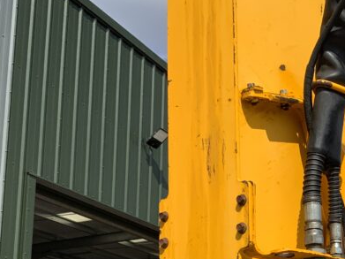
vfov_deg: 18.7
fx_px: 757
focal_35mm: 76
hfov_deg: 24.4
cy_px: 279
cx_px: 351
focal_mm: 3
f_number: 1.8
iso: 16
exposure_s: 1/2227
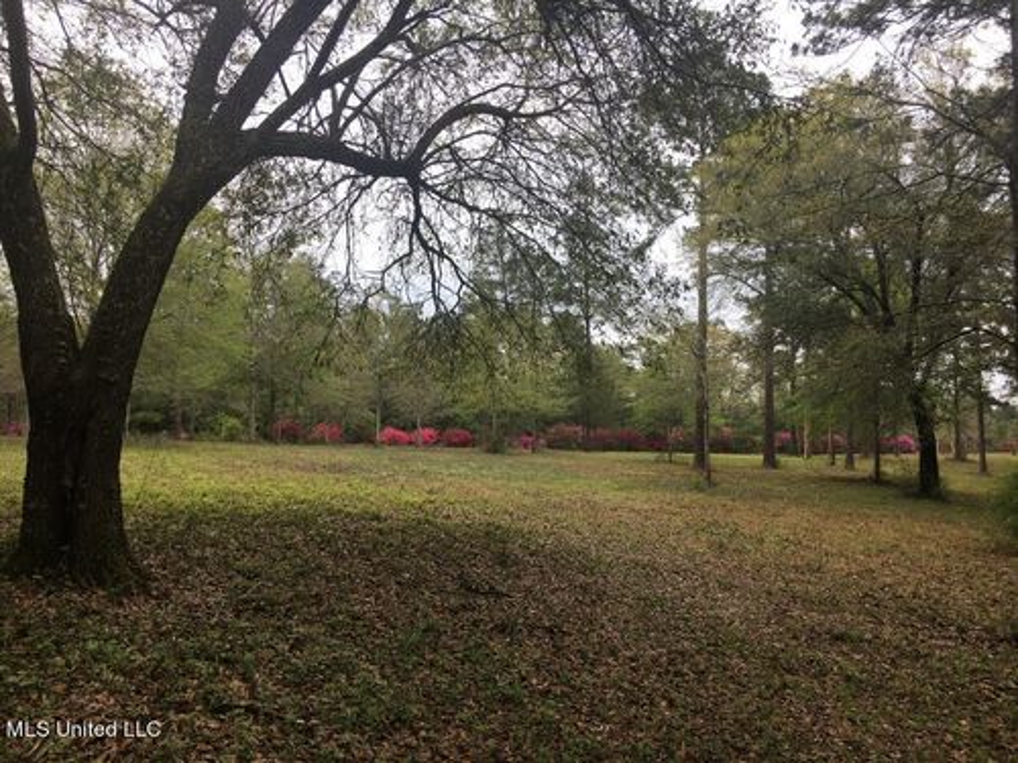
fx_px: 853
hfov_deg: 61.7
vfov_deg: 48.2
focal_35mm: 29
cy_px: 382
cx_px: 509
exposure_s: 1/60
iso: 25
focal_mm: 4.15
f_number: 2.2
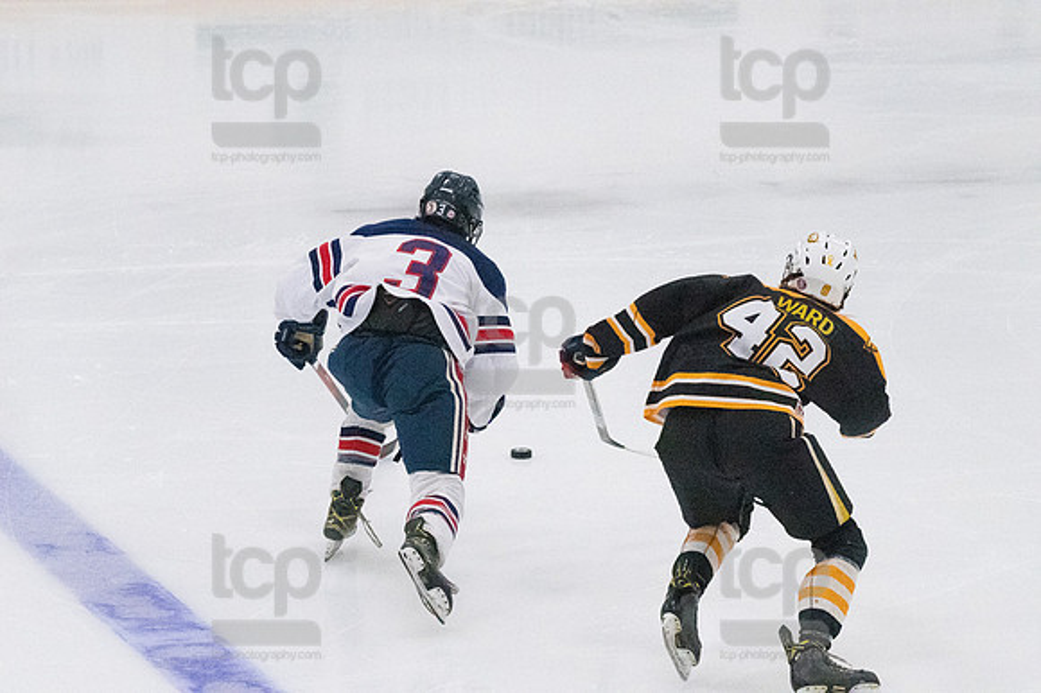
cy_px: 346
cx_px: 520
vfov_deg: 5.9
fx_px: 6705
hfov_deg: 8.9
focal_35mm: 232
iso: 8000
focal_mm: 155
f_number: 5
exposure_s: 1/1600
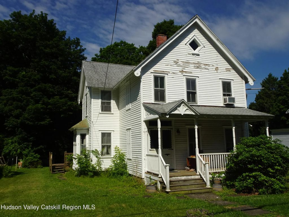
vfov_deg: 48.2
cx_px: 144
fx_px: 242
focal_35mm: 29
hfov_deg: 61.7
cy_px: 108
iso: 80
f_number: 3.5
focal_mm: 4.96
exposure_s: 1/1600
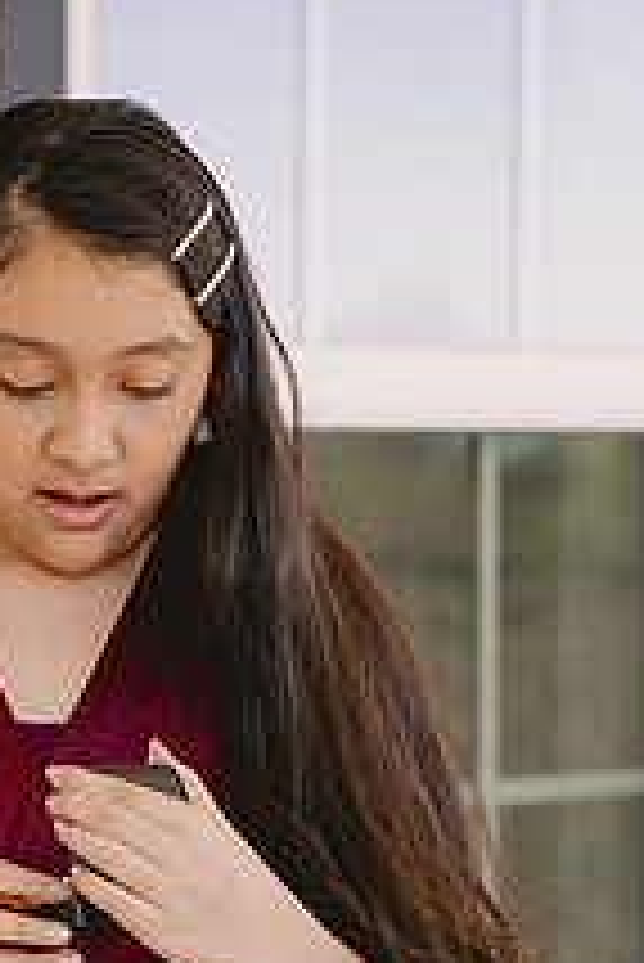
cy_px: 666
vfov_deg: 13.9
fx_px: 3938
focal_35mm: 147
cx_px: 81
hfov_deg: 9.3
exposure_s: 1/250
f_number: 3.2
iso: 200
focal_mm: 70
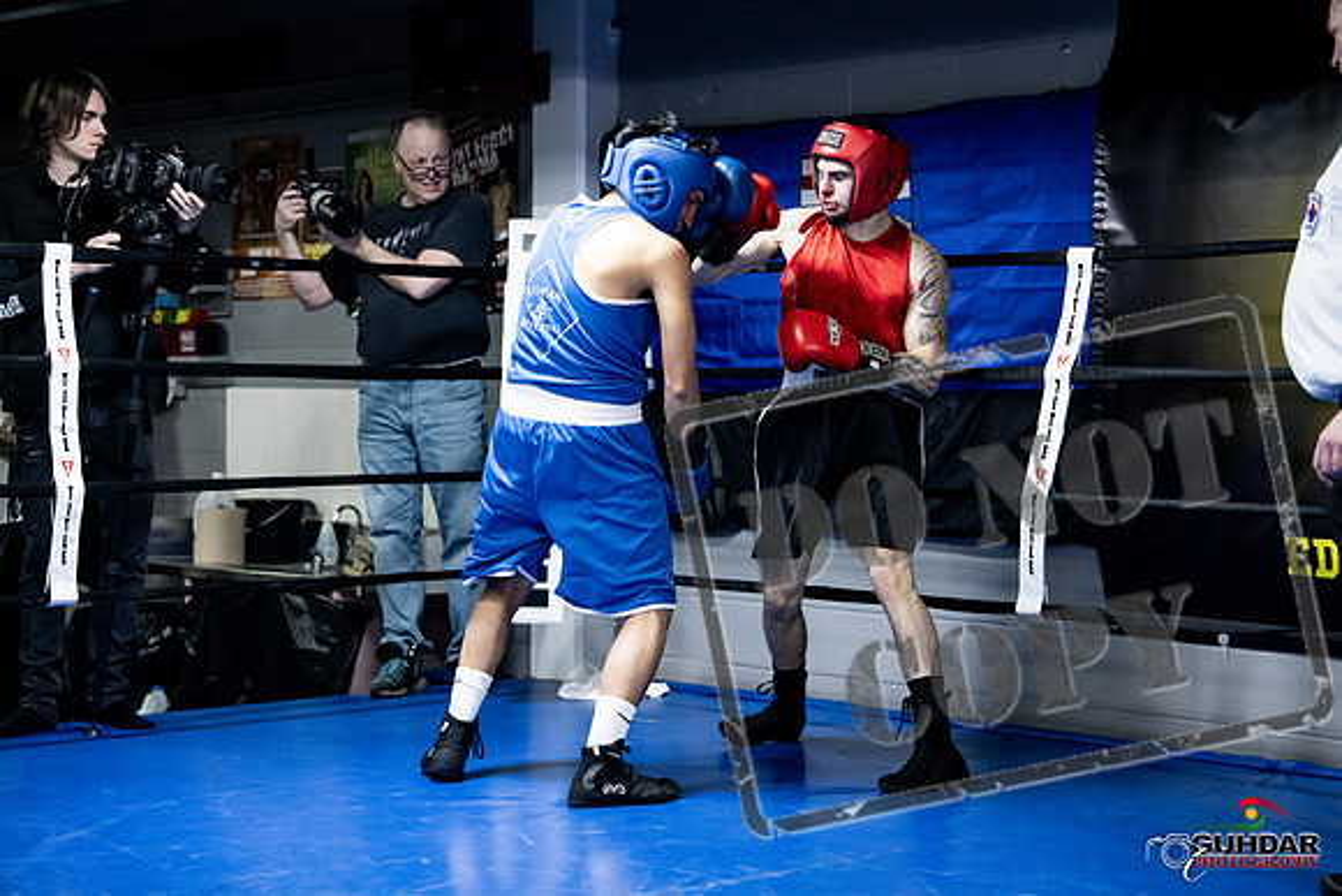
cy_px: 448
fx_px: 2610
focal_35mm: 70
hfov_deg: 28.8
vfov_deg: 19.5
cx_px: 671
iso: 8000
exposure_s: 1/1000
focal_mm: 70
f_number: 2.8
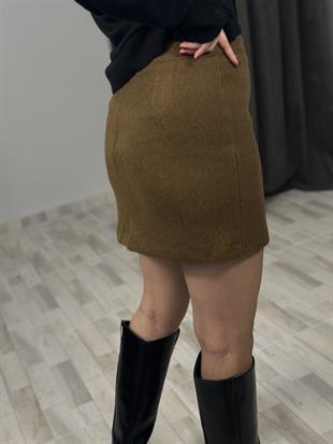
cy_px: 222
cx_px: 166
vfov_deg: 39.6
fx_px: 615
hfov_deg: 30.3
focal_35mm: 48
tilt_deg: -46.5
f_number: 1.78
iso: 80
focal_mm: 6.86
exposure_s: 1/100
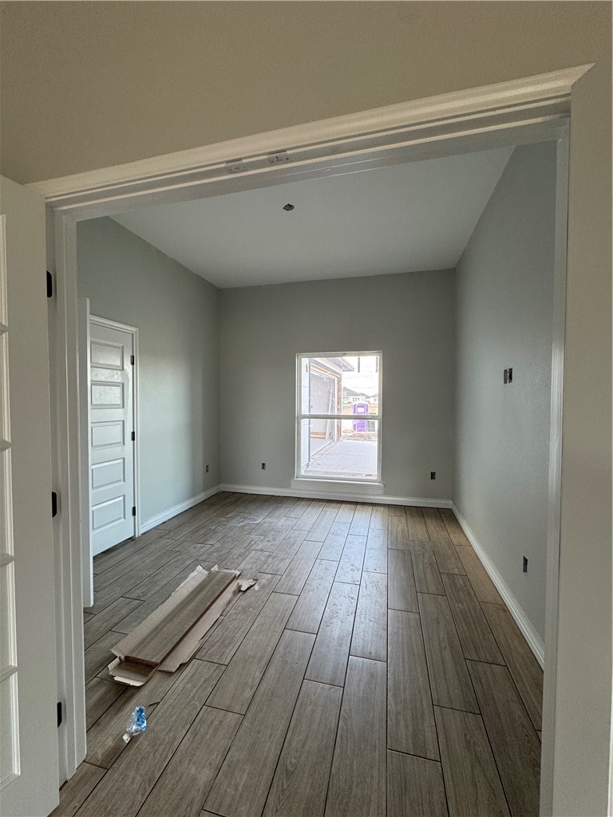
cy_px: 408
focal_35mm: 14
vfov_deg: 102.1
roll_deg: +0.0
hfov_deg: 85.7
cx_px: 306
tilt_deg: -1.9
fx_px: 331
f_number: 2.2
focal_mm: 2.22
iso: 160
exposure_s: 1/99
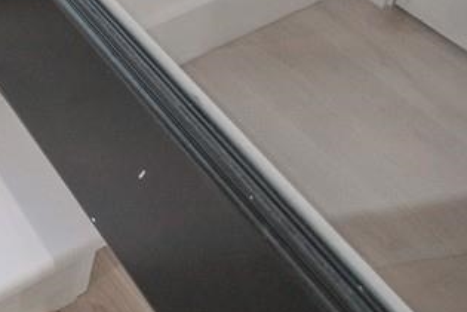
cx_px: -291
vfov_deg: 14.2
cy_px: -433
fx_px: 856
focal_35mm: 66
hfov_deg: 22.8
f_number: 5.6
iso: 1000
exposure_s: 1/40
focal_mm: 13
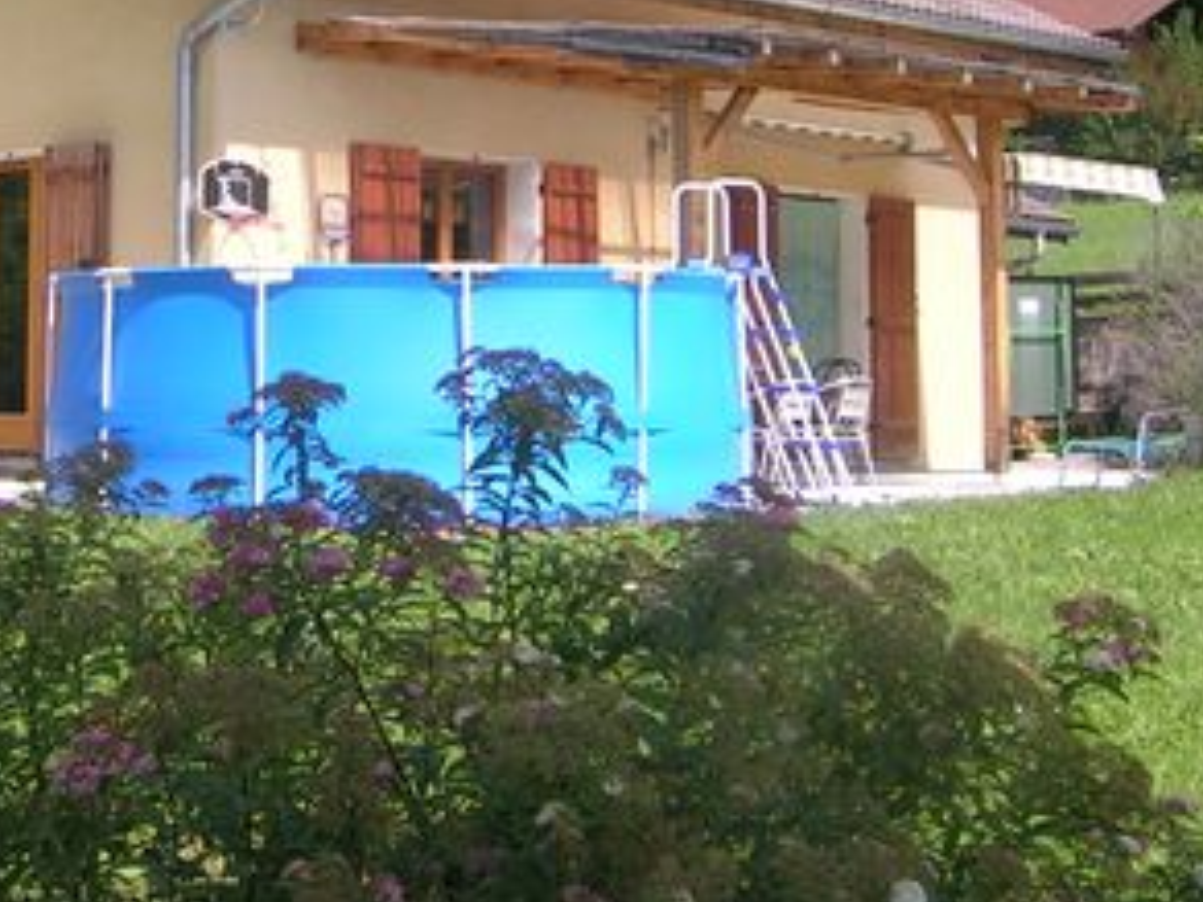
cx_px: 276
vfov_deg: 20.2
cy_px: 157
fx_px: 2502
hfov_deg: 26.6
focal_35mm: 72
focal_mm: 5.4
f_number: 4.8
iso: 50
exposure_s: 1/238
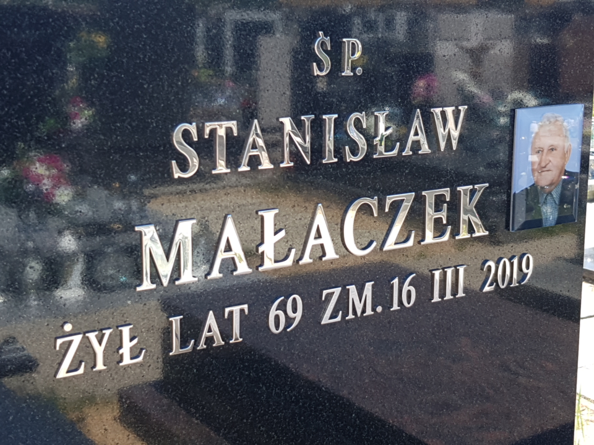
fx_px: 446
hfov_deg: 67.3
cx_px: 297
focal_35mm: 26
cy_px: 222
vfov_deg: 53.1
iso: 40
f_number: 1.7
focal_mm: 4.2
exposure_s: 1/494
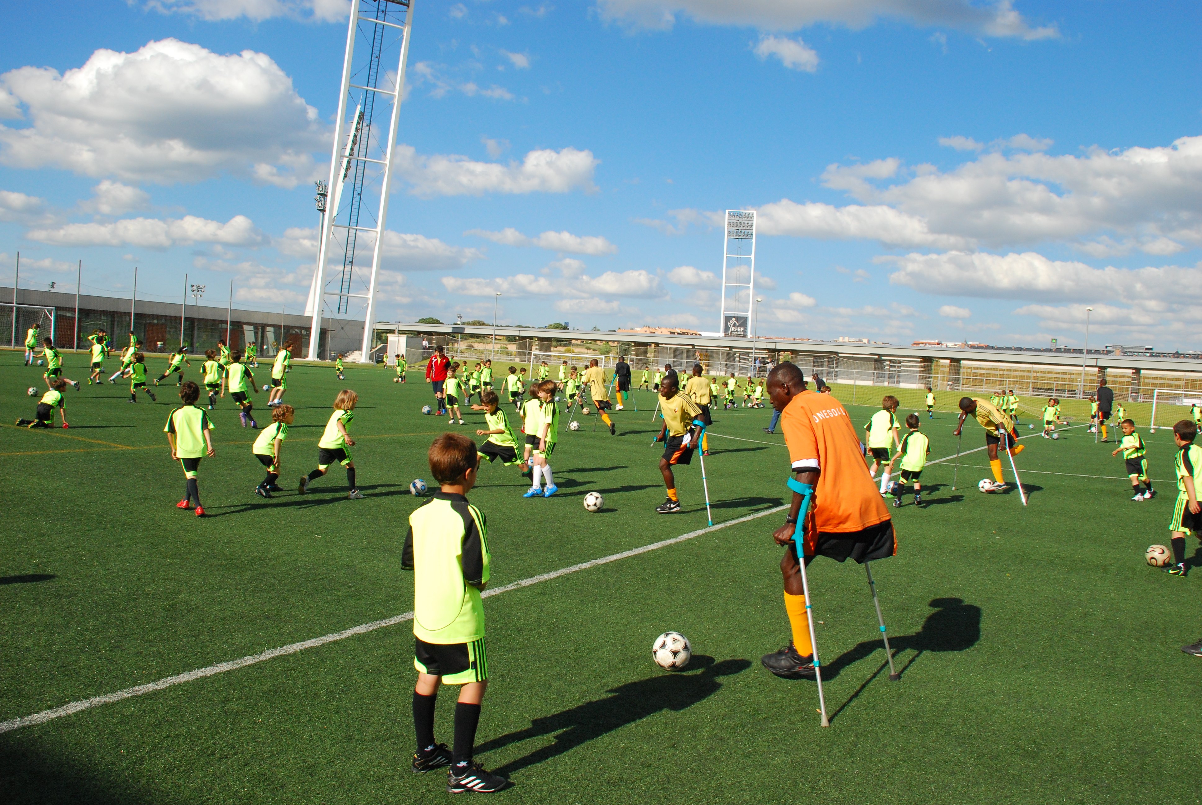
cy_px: 402
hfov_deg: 61.9
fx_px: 1003
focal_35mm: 30
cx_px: 601
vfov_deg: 43.7
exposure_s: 1/500
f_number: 11
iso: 400
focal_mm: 20
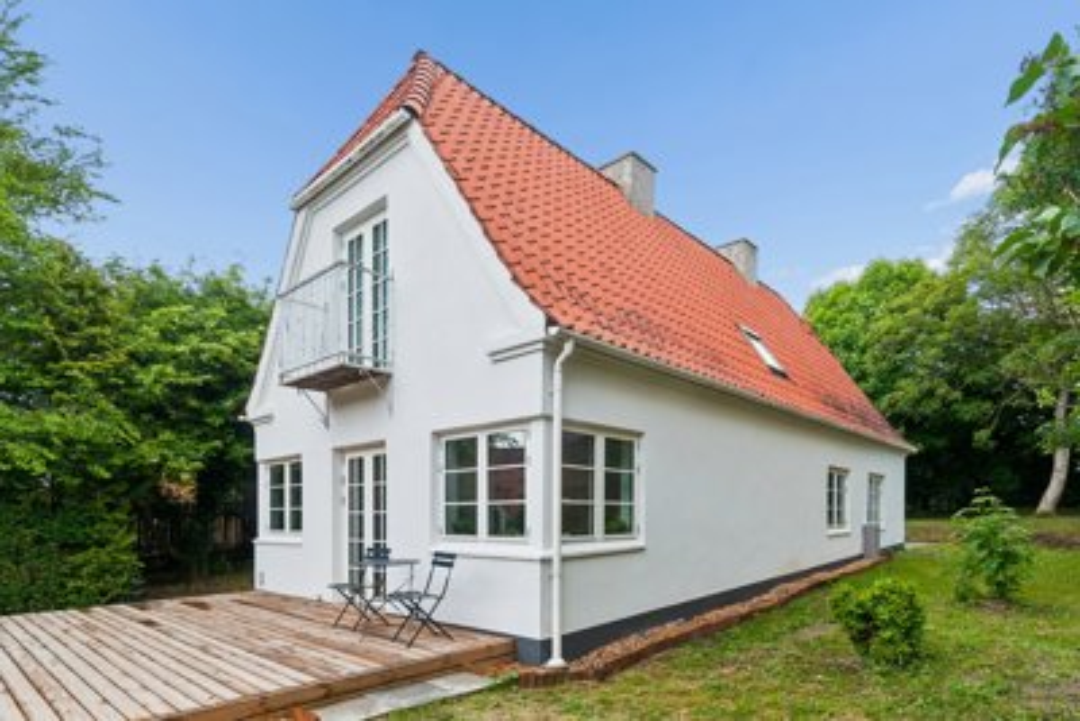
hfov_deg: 90.0
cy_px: 360
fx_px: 540
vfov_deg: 67.4
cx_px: 540
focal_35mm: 18
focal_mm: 12
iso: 200
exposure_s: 1/160
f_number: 10
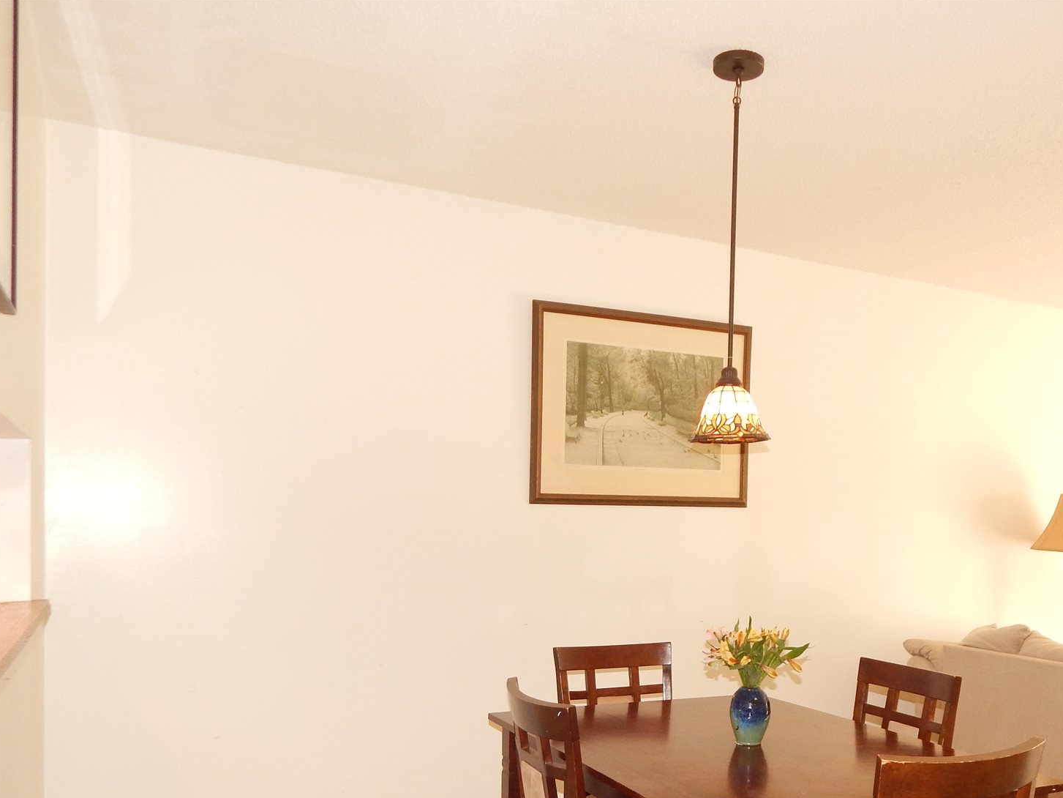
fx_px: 952
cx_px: 668
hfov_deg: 57.6
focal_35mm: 31
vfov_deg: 44.5
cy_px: 559
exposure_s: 1/30
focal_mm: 4
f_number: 3
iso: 200
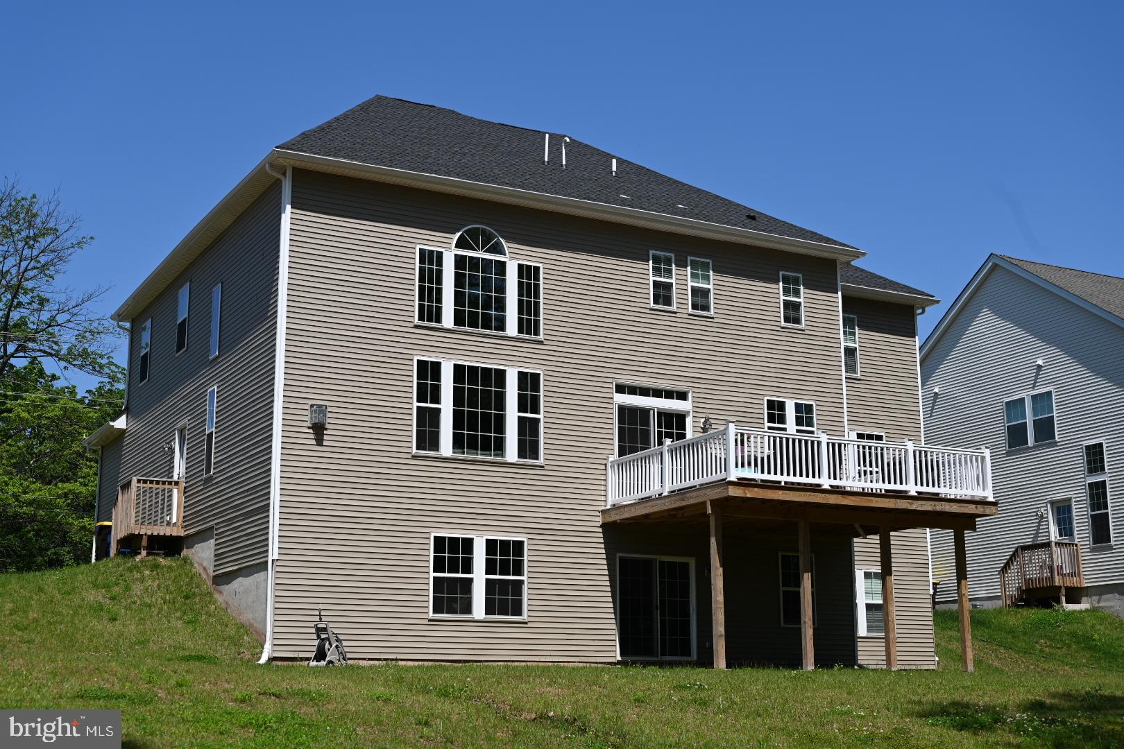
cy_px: 374
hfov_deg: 43.6
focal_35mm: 45
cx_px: 562
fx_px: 1405
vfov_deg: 29.9
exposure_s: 1/640
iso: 100
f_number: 6.3
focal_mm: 45
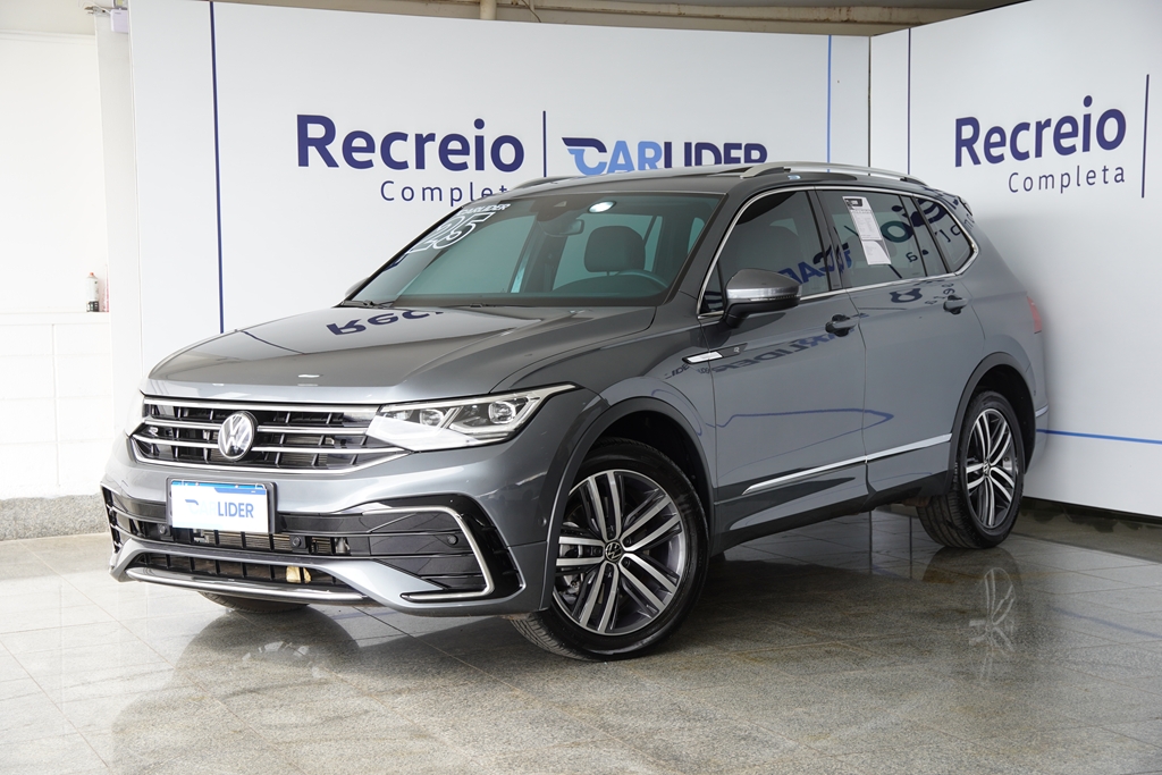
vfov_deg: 24.4
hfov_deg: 35.9
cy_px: 388
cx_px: 581
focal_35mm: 56
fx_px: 1792
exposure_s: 1/60
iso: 100
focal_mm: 37
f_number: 4
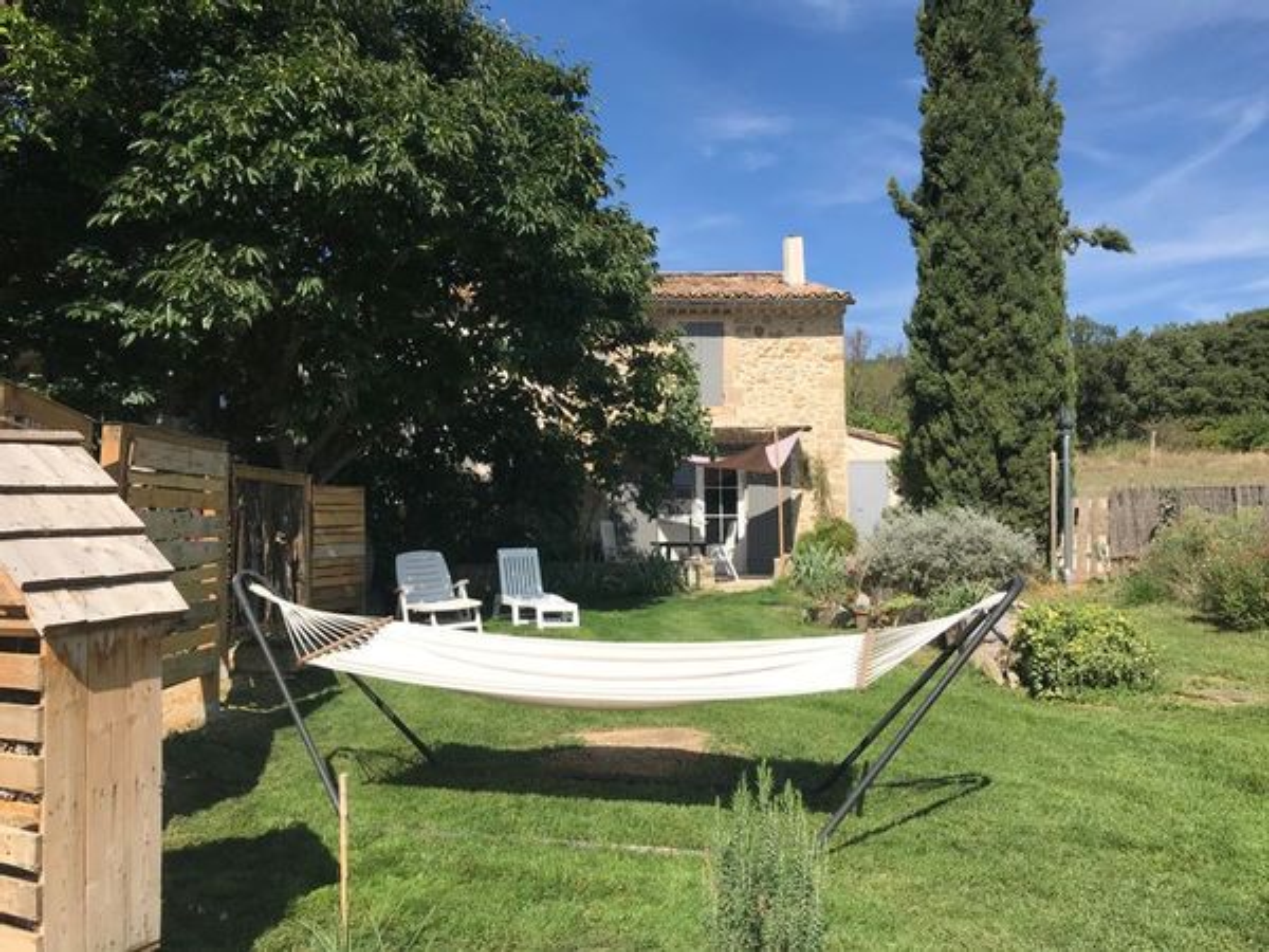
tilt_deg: +3.4
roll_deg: +1.0
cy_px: 476
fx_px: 1026
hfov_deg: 63.4
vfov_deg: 49.7
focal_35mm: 28
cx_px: 634
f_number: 1.8
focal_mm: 3.99
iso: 20
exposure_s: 1/2591
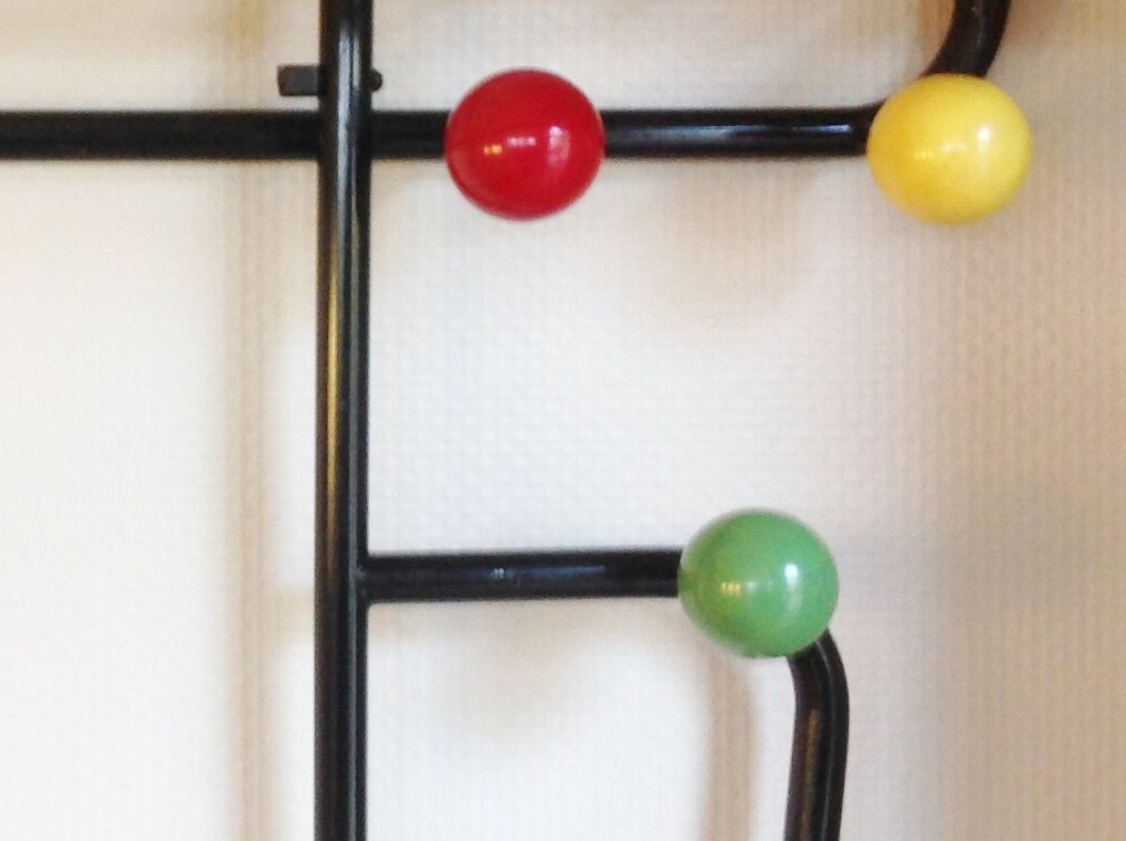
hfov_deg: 21.2
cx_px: -42
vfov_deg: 16.5
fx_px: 2891
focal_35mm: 89
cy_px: 325
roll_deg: -0.2
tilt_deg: -2.9
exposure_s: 1/15
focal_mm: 4.28
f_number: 2.4
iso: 80
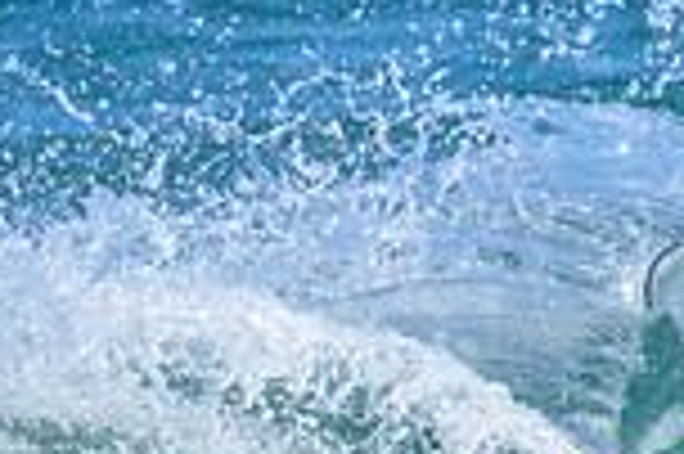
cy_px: 414
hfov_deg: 0.5
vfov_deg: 0.4
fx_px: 73811
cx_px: 858
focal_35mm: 3889
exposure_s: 1/2000
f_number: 11
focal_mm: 800
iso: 1400
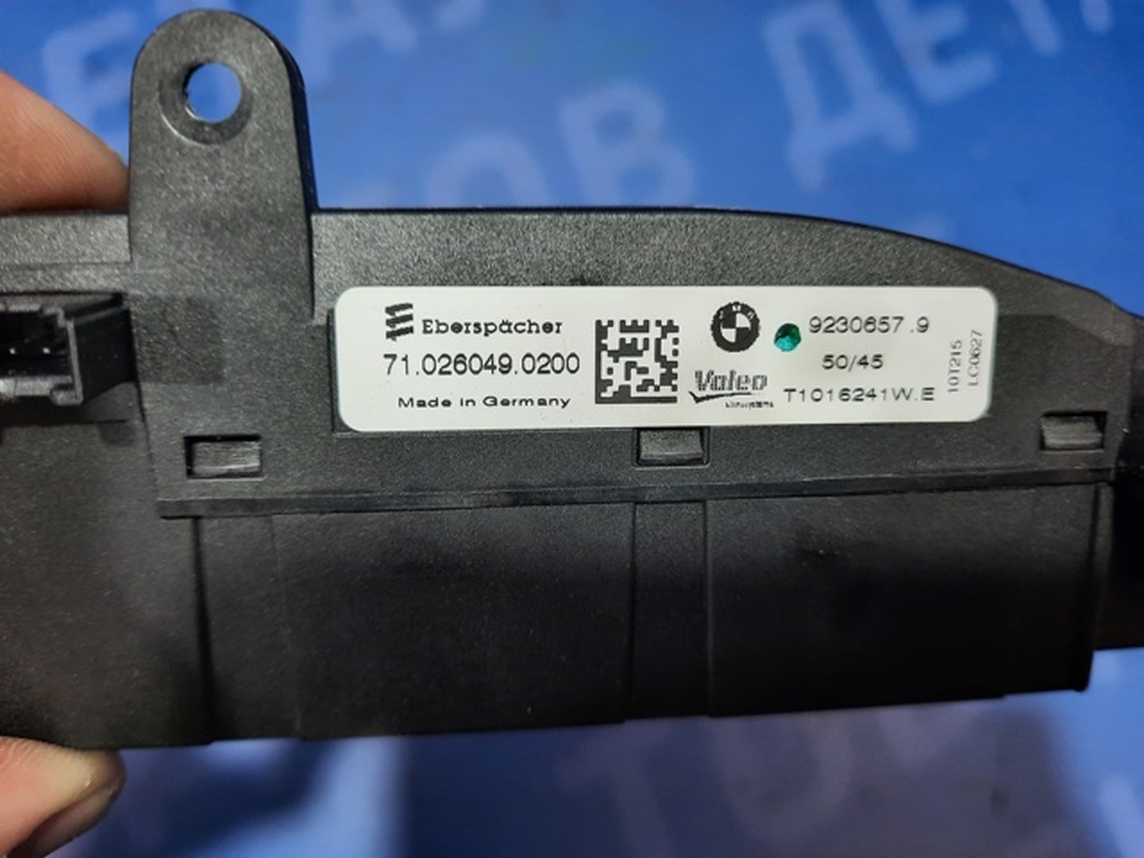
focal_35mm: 25
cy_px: 429
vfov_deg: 54.9
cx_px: 572
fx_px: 826
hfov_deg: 69.4
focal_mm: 4.6
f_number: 2
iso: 250
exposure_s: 1/50
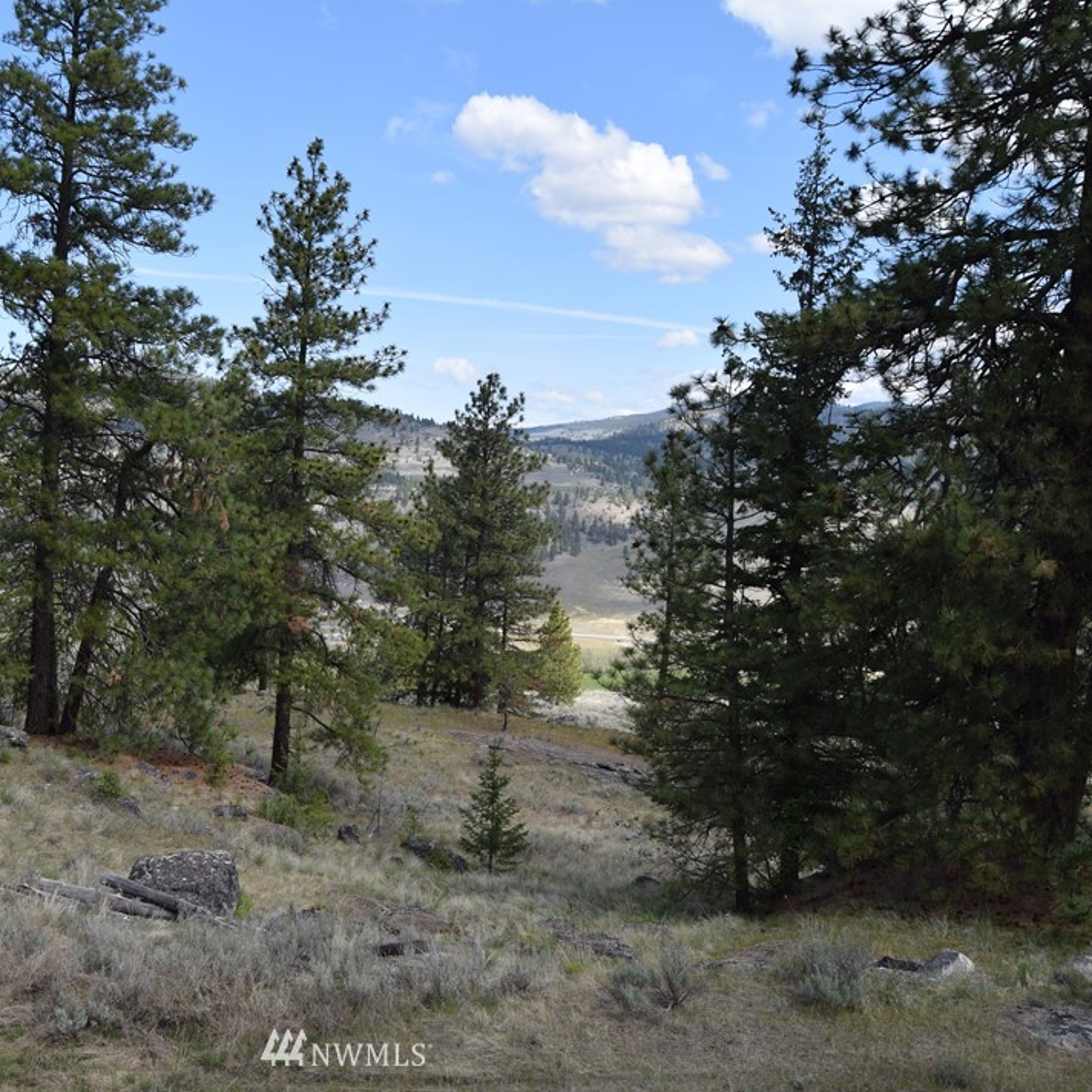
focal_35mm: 35
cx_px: 347
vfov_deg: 47.2
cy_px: 551
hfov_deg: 46.3
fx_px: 1249
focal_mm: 18
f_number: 8
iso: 100
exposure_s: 1/200
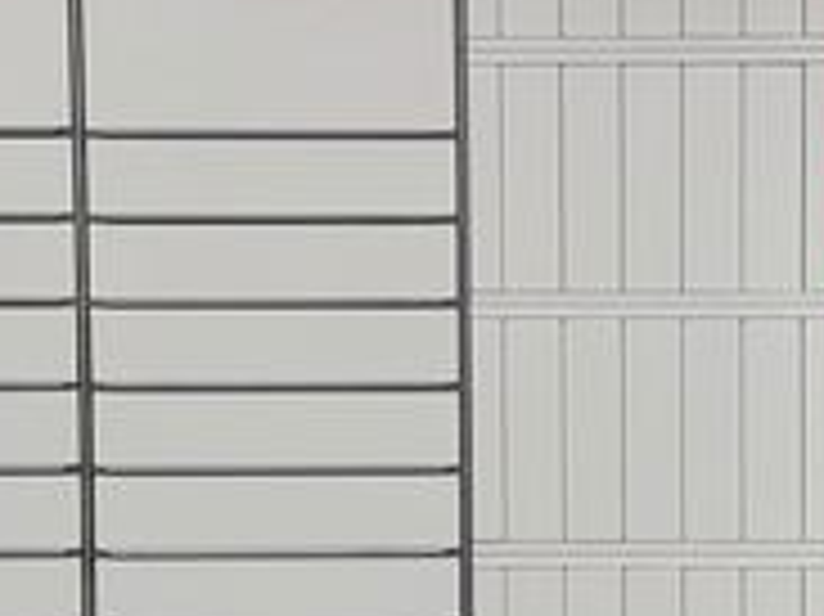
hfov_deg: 15.6
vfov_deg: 11.7
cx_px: 594
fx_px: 2997
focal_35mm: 126
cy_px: 427
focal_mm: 5.23
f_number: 1.8
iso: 40
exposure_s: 1/267
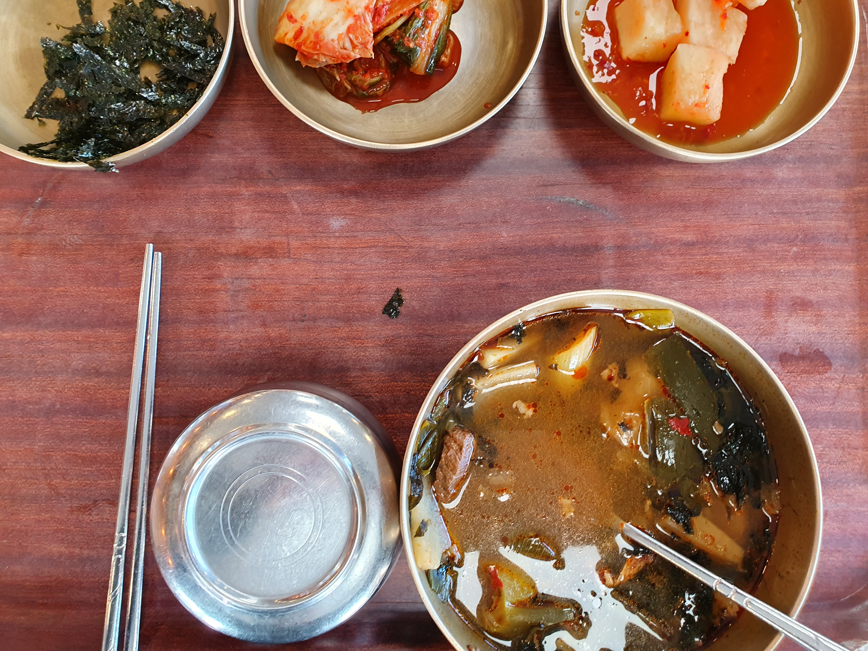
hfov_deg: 67.3
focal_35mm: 26
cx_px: 434
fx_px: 652
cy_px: 326
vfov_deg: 53.1
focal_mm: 4.32
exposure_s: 1/40
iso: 200
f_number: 2.4
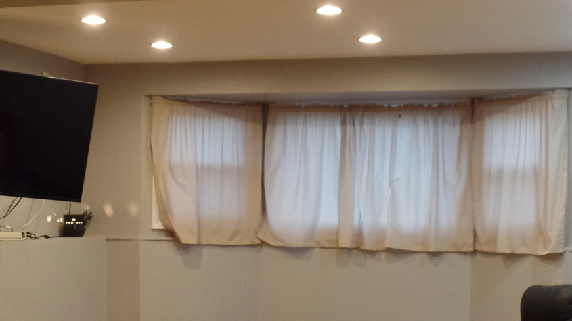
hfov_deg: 27.1
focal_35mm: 78
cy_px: 264
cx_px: 218
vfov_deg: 15.4
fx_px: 1183
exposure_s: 1/20
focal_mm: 7.5
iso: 400
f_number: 3.2
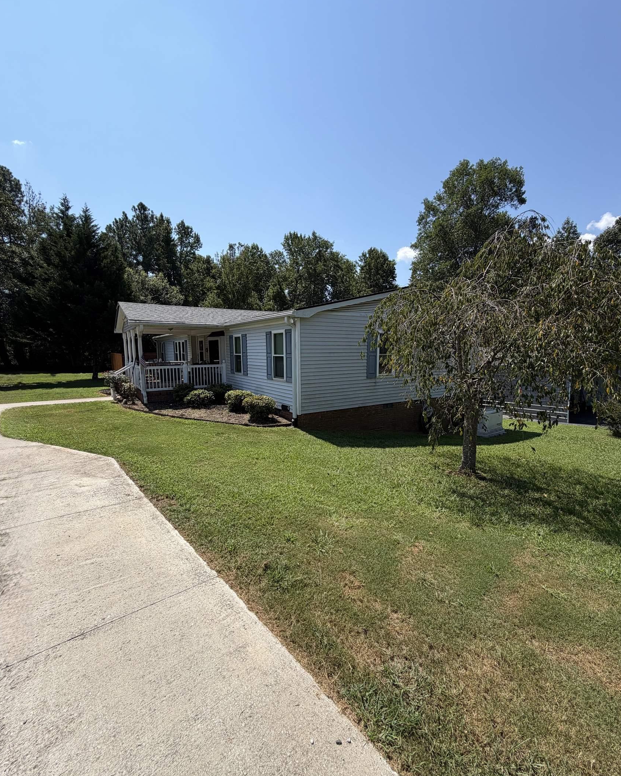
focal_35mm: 15
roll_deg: -1.4
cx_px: 304
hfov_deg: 84.0
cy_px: 400
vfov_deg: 96.8
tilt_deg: -5.5
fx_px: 345
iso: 20
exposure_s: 1/901
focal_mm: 2.22
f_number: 2.2
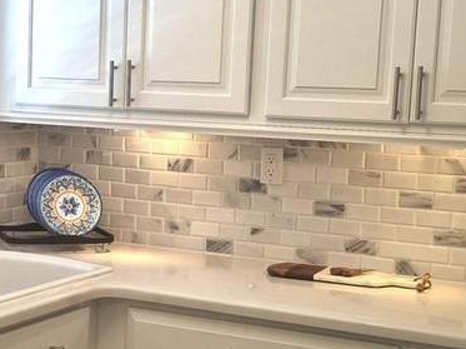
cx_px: 112
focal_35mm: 79
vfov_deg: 18.6
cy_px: 203
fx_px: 1062
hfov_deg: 24.4
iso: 32
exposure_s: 1/60
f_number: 1.8
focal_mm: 5.4
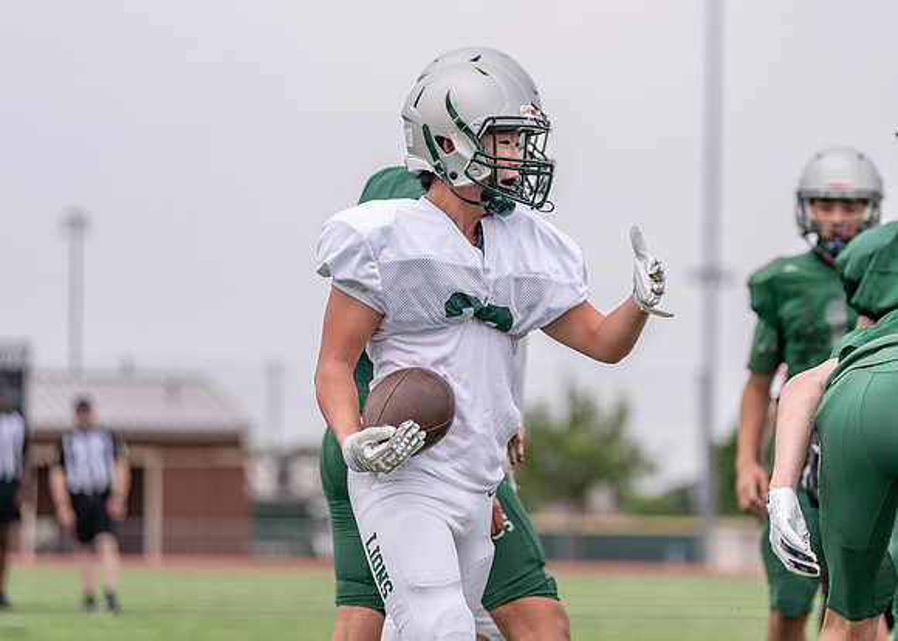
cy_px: 278
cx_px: 525
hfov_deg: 11.5
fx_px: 4476
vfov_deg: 8.2
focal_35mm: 176
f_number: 2.8
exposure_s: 1/3200
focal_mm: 137
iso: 250
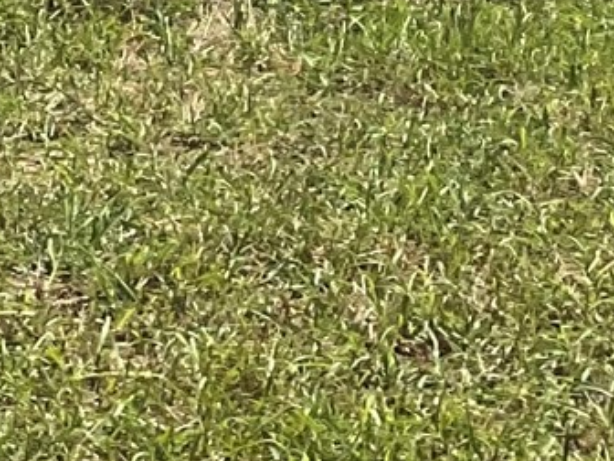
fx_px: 3140
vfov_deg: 7.8
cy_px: -655
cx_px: -1164
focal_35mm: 177
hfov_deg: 9.2
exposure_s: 1/2227
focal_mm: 3
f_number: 1.8
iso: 16
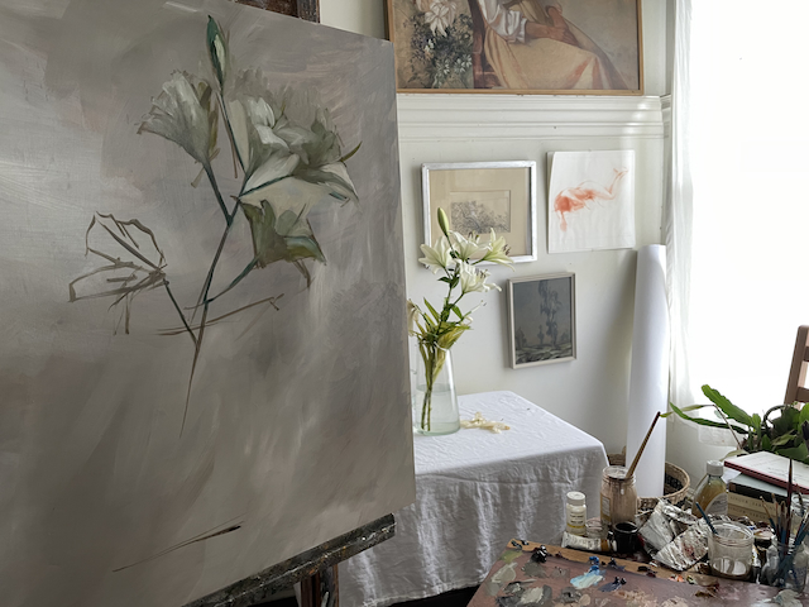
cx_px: 404
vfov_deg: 53.1
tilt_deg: -7.4
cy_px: 304
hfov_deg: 67.3
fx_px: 608
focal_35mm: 26
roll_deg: +1.5
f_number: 1.6
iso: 250
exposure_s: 1/60
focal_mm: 4.2
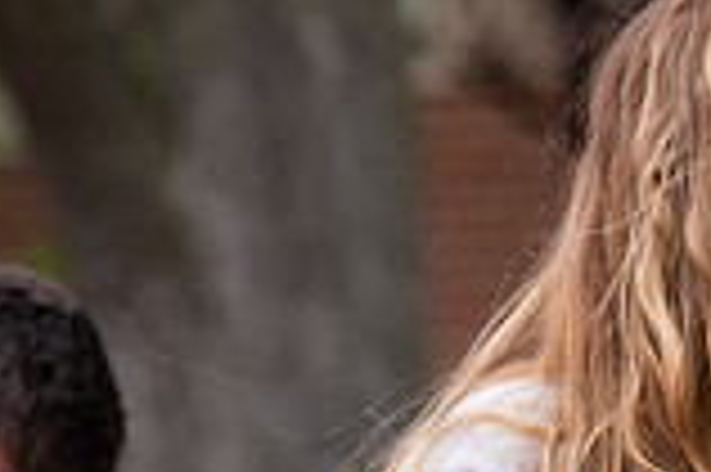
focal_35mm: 496
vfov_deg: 2.8
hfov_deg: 4.1
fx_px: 9786
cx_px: 909
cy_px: 470
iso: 125
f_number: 3.5
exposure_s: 1/500
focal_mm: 135
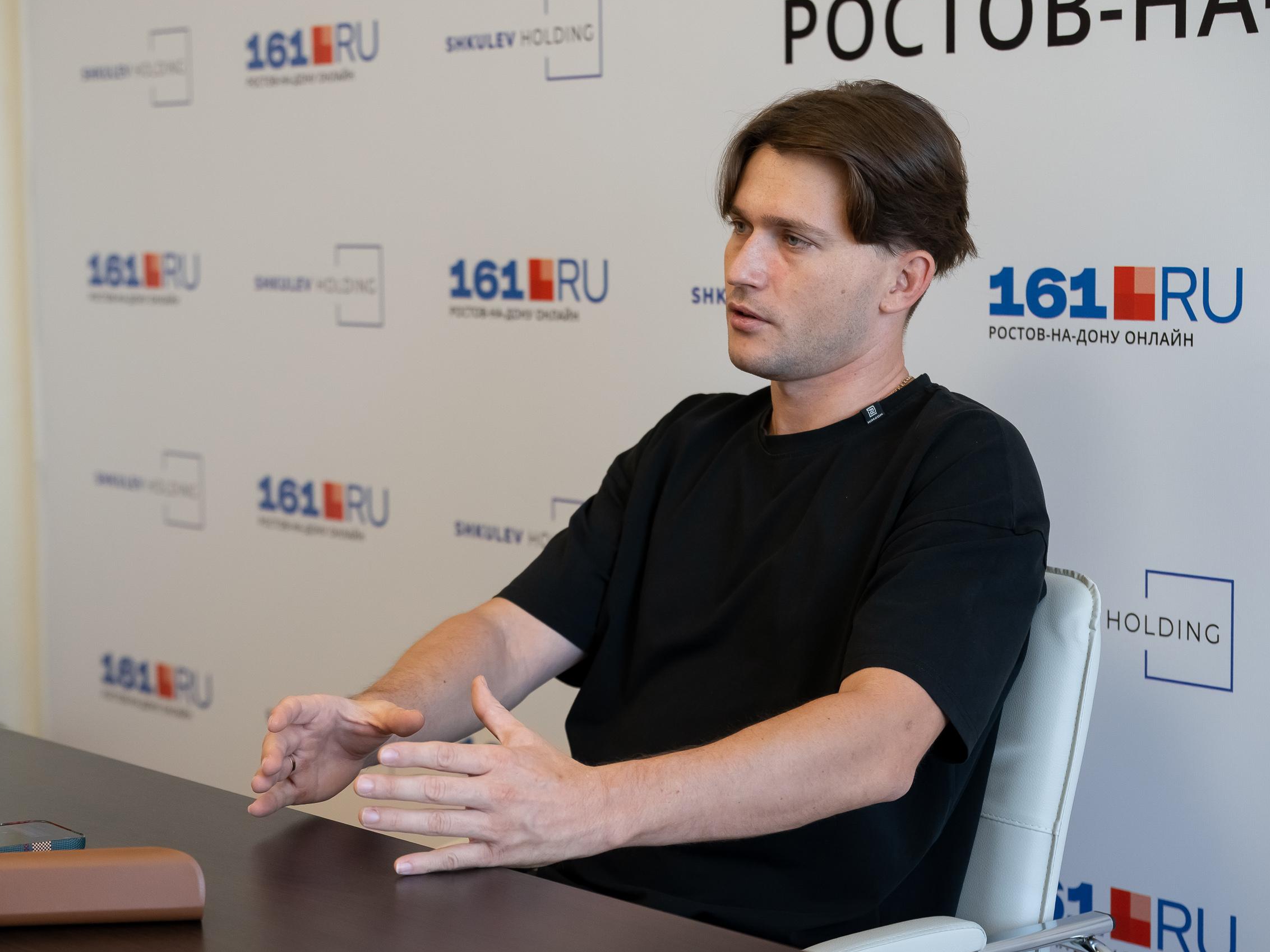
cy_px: 474
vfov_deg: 20.2
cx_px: 607
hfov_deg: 26.7
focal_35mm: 73
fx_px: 2678
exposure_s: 1/250
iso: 1250
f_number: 4
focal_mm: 63
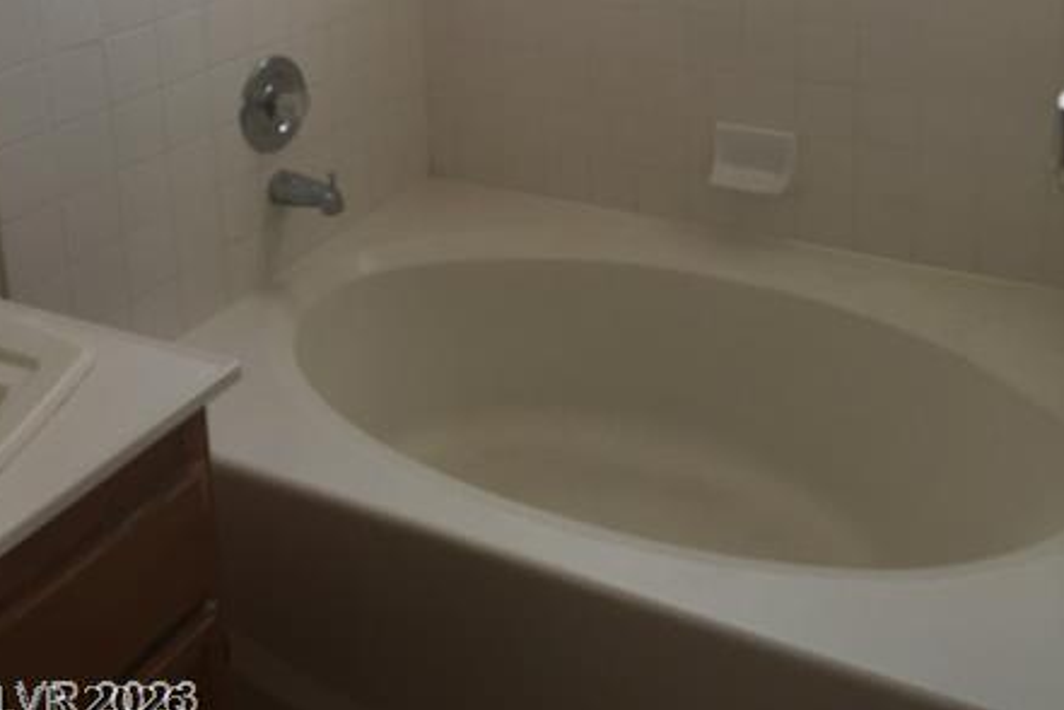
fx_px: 1212
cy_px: 10
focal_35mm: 41
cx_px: 526
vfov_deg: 30.5
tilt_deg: -11.7
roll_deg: +0.7
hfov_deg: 47.4
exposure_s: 1/120
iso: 40
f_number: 2.2
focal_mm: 4.15
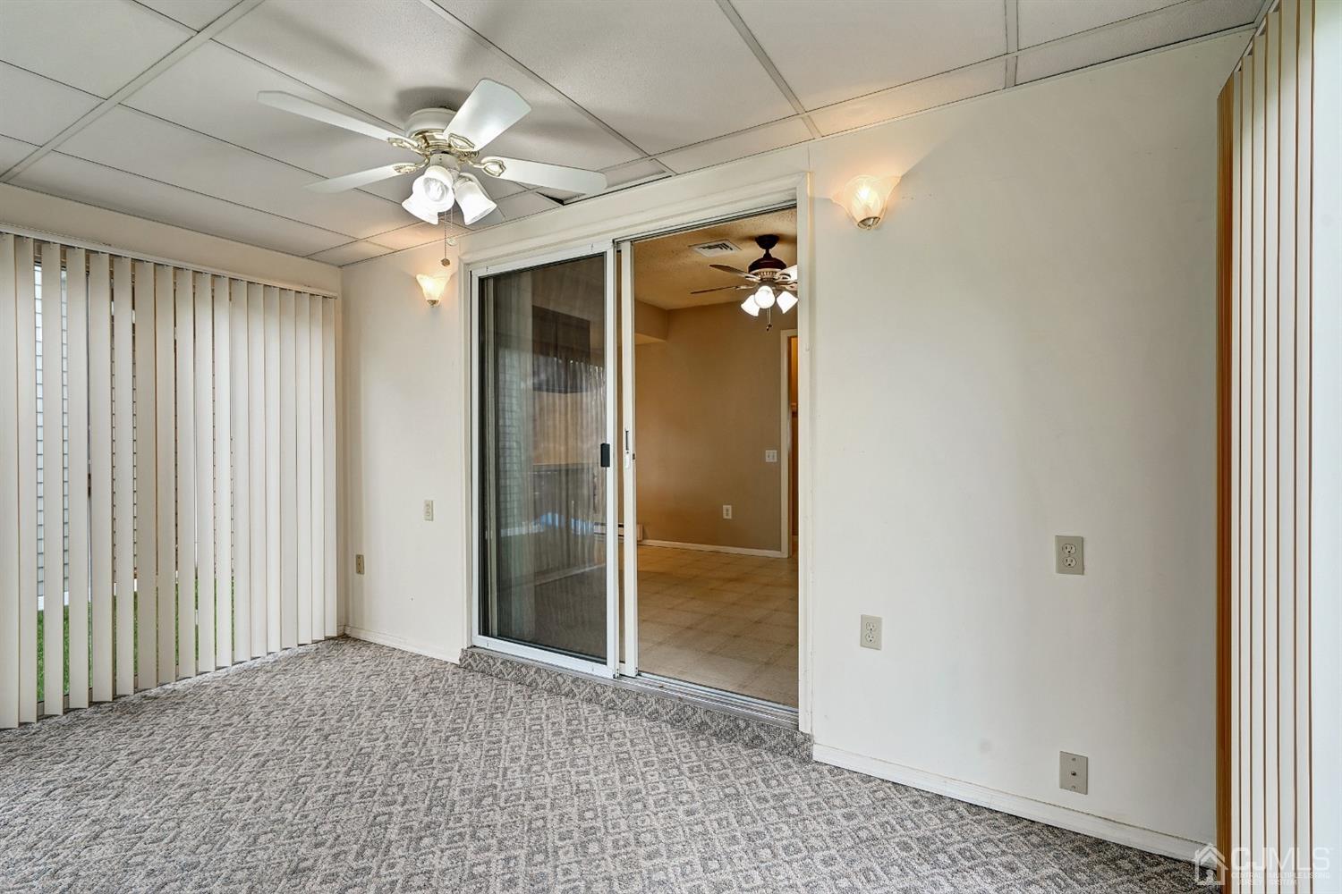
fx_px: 596
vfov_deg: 73.7
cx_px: 671
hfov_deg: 96.7
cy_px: 447
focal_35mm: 16
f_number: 8
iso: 100
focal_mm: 16
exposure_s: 1/15
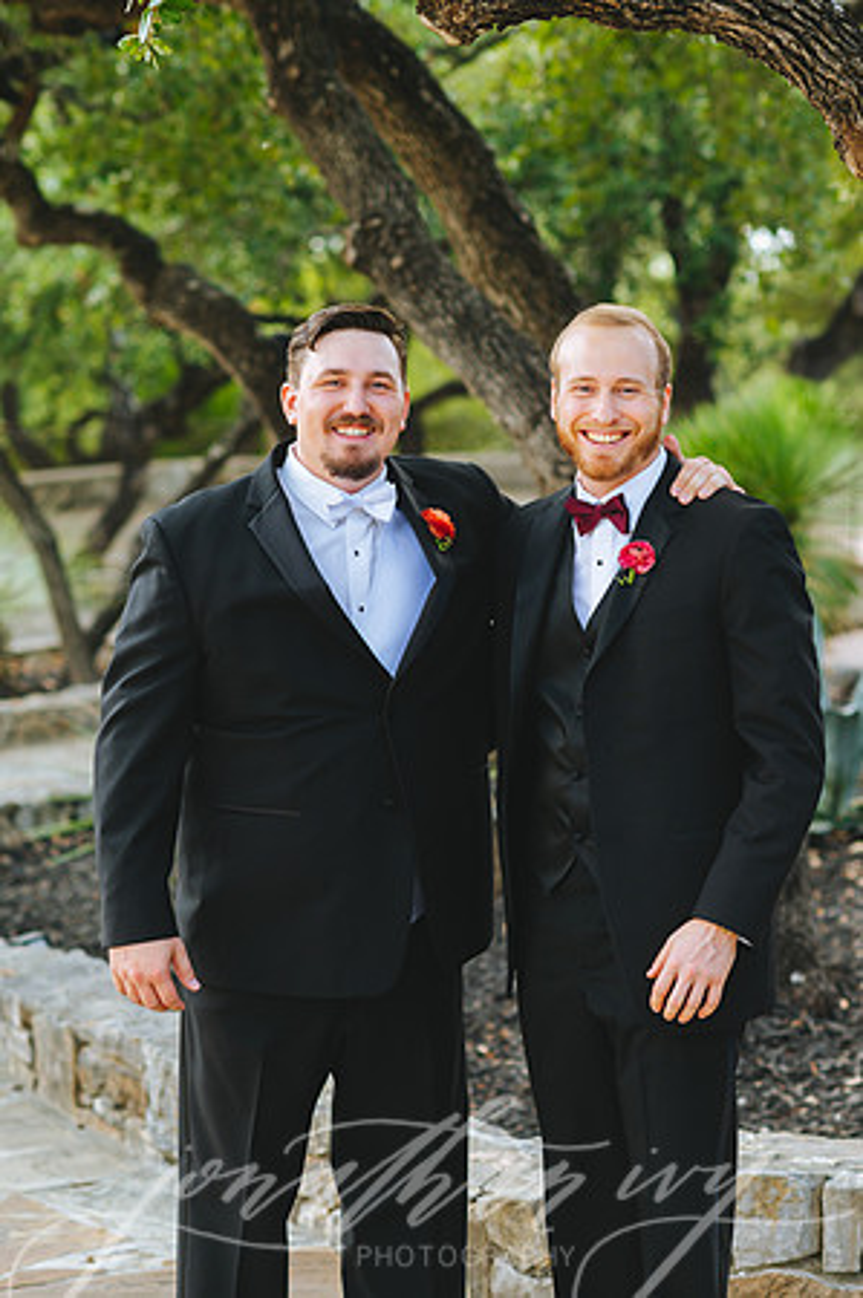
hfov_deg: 16.0
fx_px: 3063
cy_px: 649
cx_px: 432
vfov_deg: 23.9
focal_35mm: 85
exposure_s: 1/640
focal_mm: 85
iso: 320
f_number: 3.5
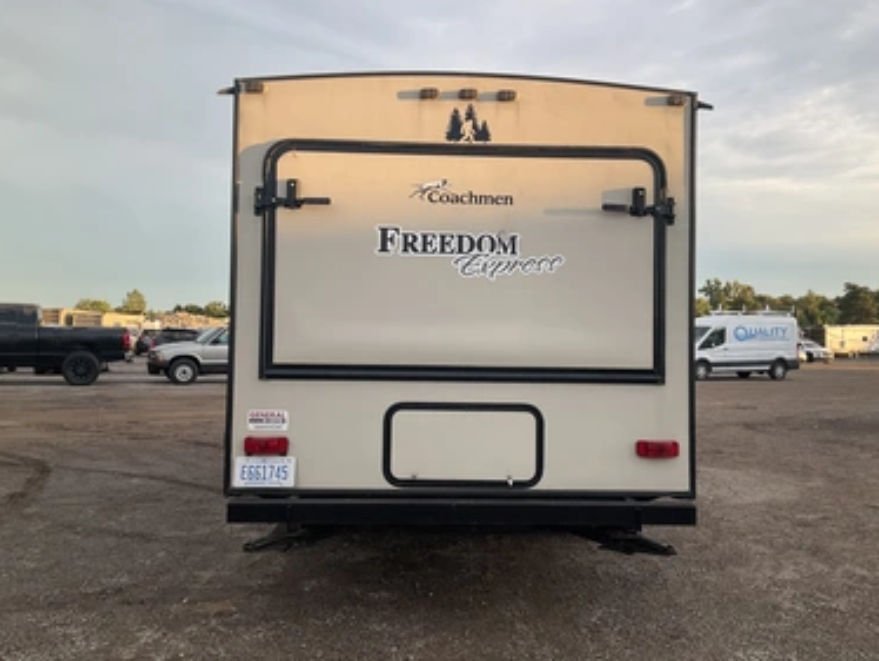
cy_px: 322
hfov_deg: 58.3
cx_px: 456
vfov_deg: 45.5
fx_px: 788
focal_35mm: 31
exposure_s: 1/273
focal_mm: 3
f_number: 1.8
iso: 25
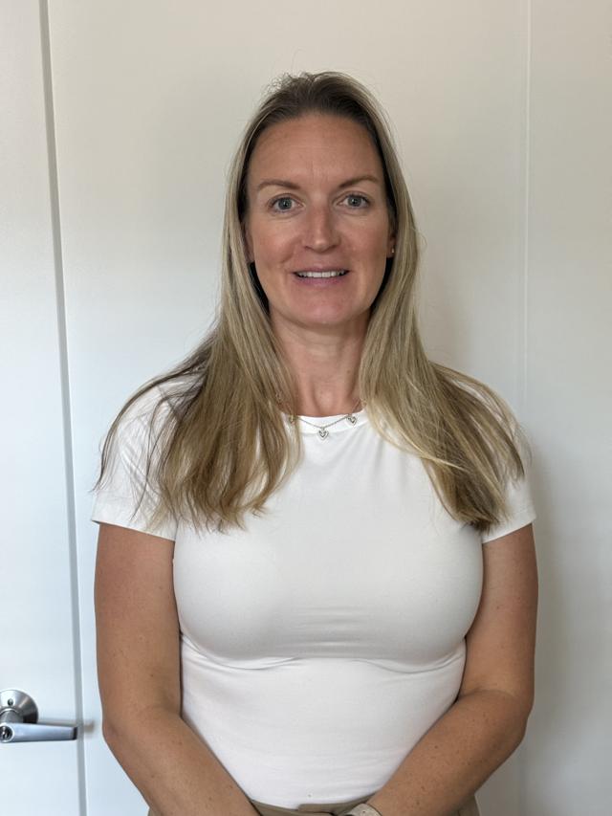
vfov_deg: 39.7
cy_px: 408
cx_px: 306
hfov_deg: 30.3
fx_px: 1131
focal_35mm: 48
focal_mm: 6.76
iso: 400
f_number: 1.78
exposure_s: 1/40
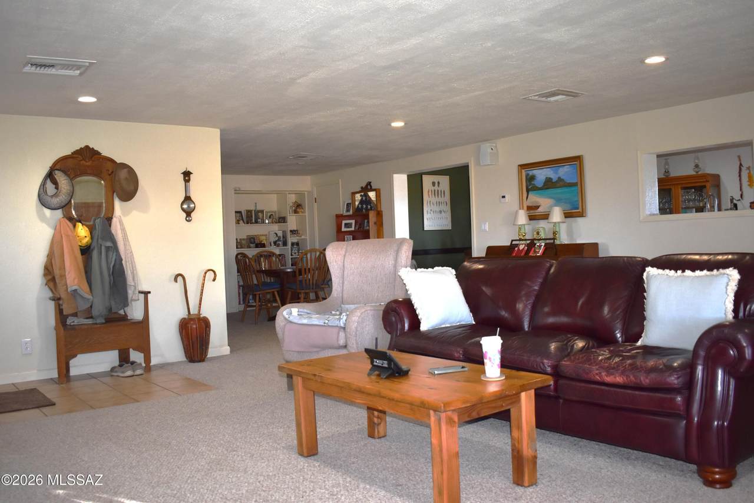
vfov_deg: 40.0
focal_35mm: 33
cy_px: 252
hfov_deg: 57.2
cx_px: 377
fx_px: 691
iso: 800
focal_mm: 22
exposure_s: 1/160
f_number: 3.8
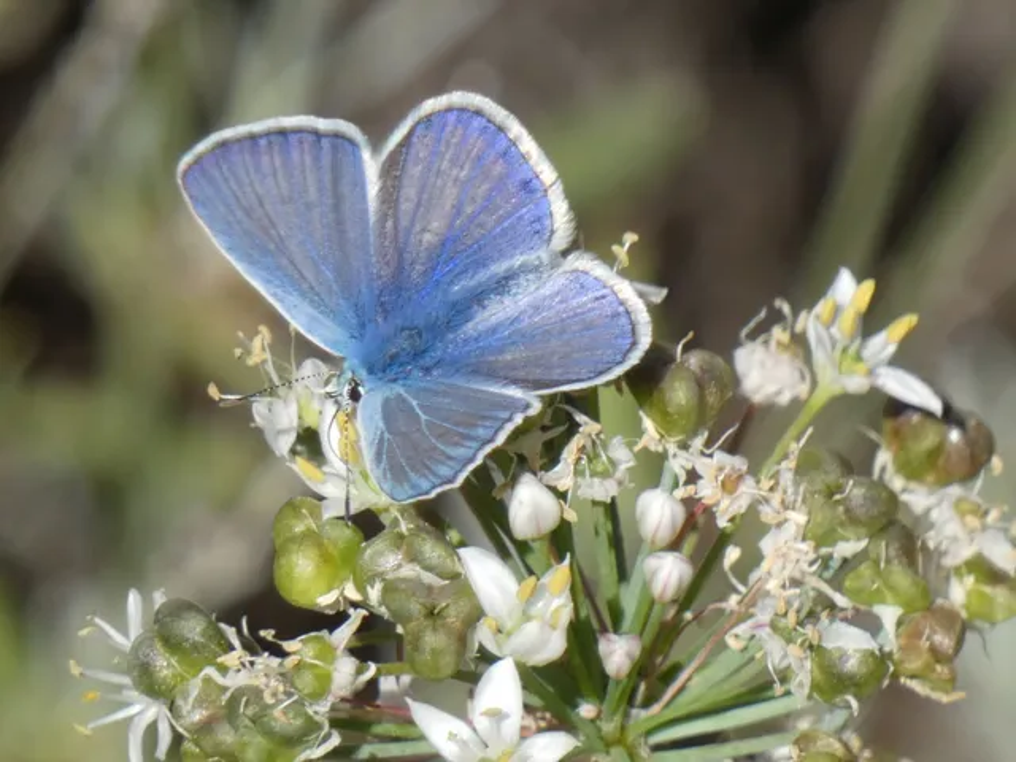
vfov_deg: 2.9
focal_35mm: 515
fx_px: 15116
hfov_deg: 3.8
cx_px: 508
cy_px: 381
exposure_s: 1/160
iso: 80
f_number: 5.6
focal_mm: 92.3
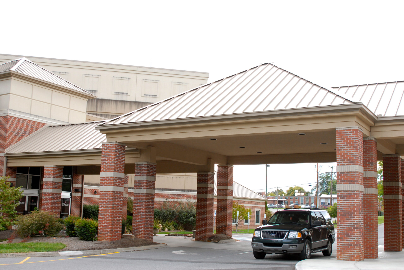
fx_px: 472
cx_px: 202
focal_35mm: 42
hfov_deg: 46.3
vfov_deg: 32.0
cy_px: 135
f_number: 5.6
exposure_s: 1/125
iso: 200
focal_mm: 28
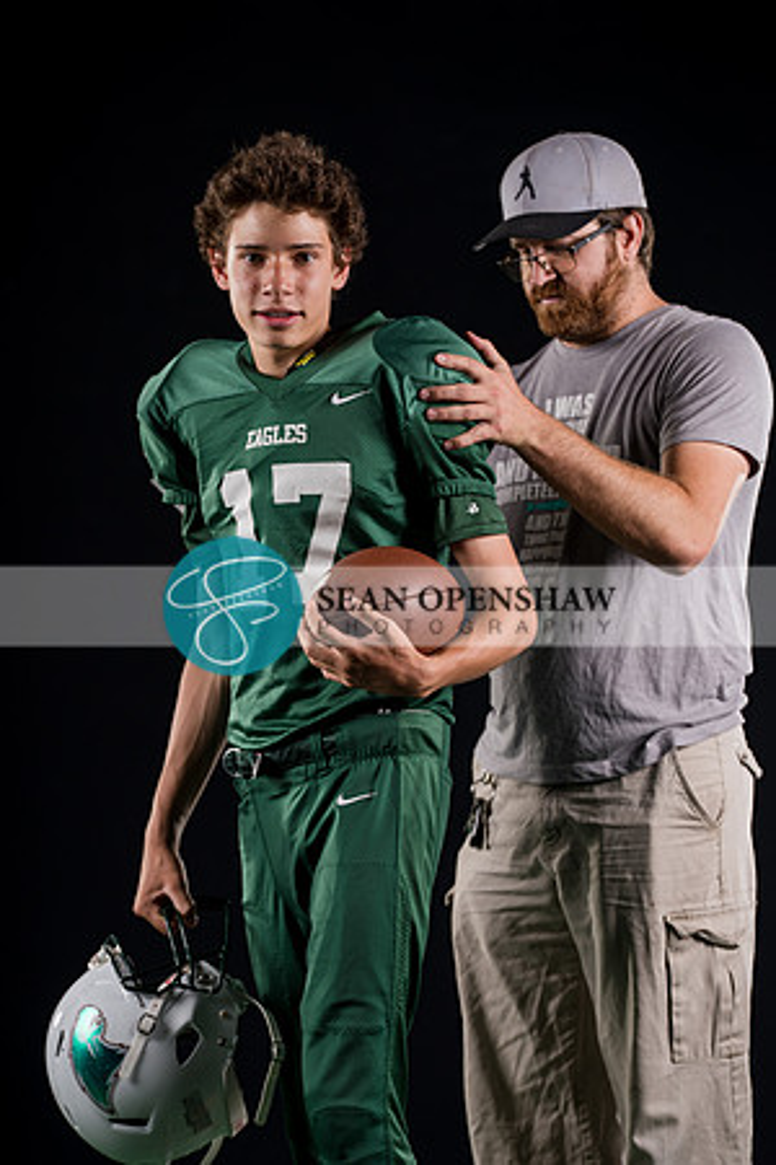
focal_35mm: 136
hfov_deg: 10.1
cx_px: 388
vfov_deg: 15.1
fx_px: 4397
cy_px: 582
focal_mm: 136
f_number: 4
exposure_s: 1/160
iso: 200
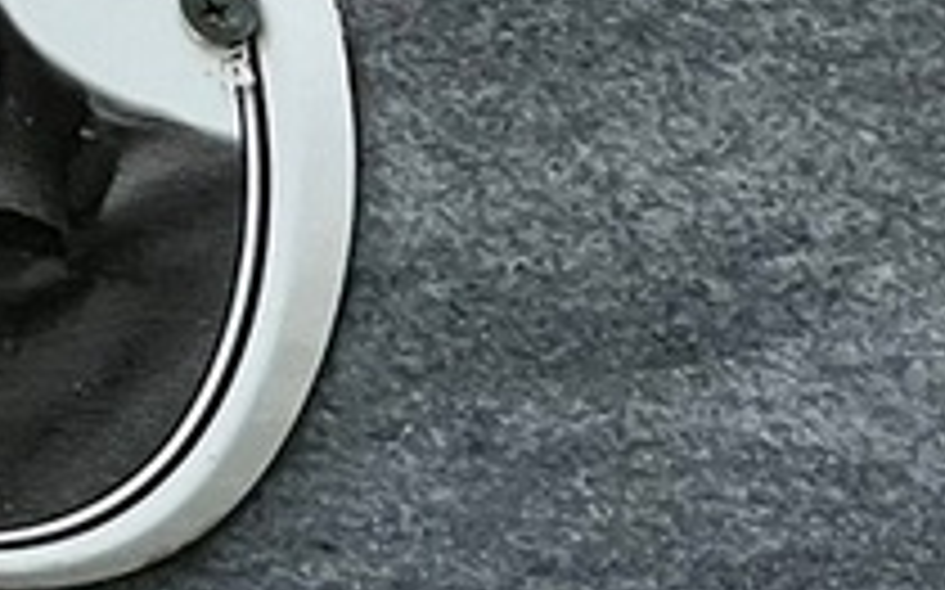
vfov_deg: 3.3
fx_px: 10245
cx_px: 36
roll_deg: +18.2
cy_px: 1230
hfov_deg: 5.3
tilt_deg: -31.6
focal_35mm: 398
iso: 200
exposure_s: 1/99
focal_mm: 9
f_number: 2.8
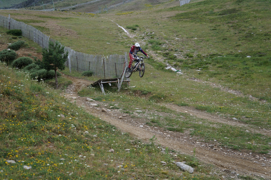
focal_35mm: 40
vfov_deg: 32.9
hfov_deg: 48.0
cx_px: 136
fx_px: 304
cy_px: 90
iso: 400
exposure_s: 1/800
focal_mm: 27
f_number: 4
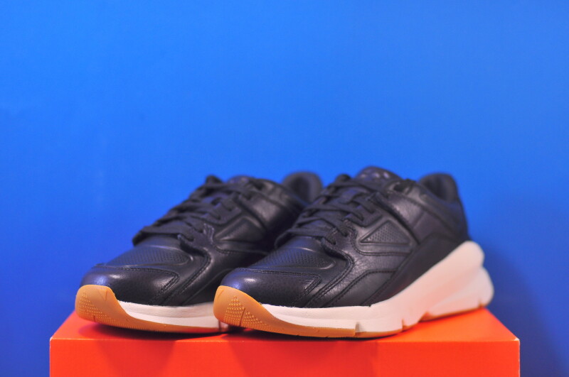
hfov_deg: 27.0
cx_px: 284
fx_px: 1184
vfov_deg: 18.1
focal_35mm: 75
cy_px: 188
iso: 250
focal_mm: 50
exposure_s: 1/320
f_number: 2.2
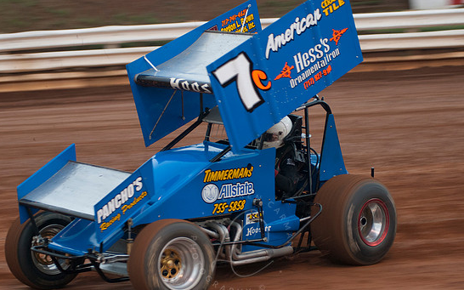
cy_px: 164
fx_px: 1644
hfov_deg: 16.1
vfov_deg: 10.1
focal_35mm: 130
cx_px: 241
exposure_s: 1/320
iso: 400
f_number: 3.2
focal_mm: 80
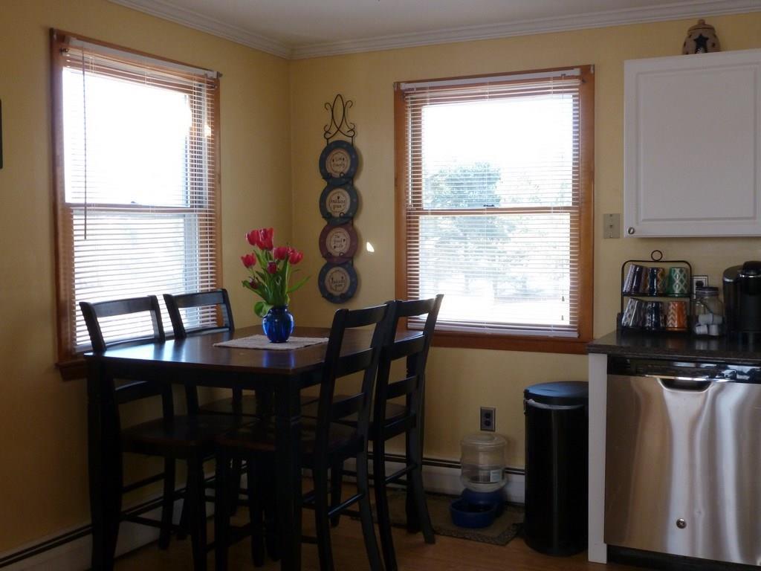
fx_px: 835
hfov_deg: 49.0
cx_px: 380
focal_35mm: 38
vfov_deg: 37.7
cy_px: 286
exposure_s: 1/60
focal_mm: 6.8
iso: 320
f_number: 3.8
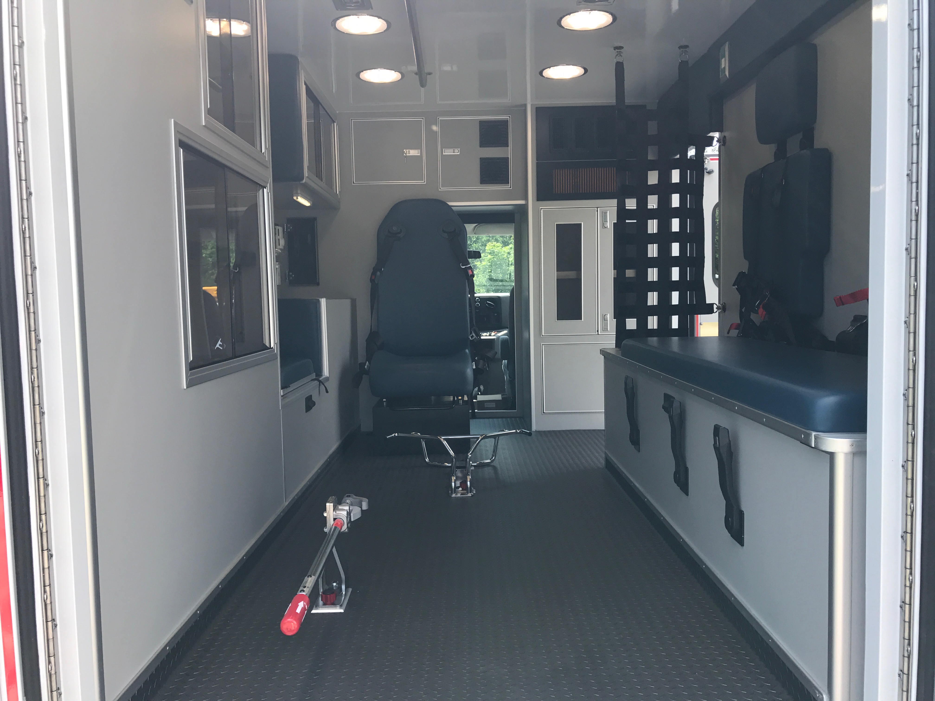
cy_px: 350
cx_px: 468
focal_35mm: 28
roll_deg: -1.1
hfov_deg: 63.4
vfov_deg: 49.7
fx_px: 756
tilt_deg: -2.5
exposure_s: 1/409
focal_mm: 3.99
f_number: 1.8
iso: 20
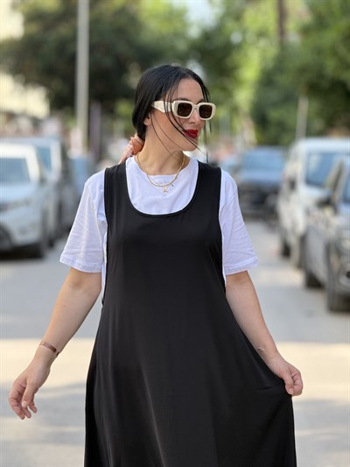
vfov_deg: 16.4
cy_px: 234
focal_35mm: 120
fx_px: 1617
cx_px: 175
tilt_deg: -3.2
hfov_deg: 12.4
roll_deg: -0.2
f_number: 2.8
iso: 50
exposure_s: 1/269
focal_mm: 15.66
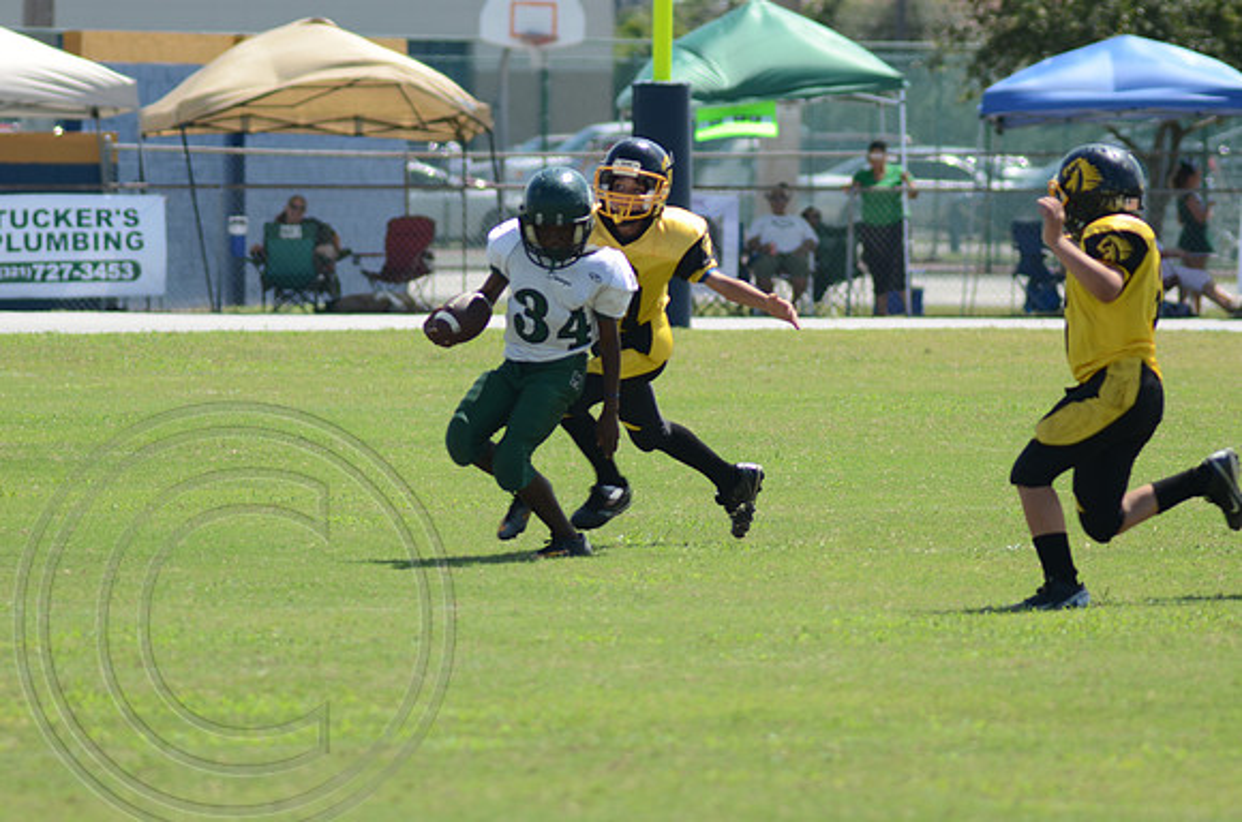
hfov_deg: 5.1
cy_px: 411
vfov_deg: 3.4
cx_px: 621
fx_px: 13942
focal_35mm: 405
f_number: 5.6
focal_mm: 270
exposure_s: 1/640
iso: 200
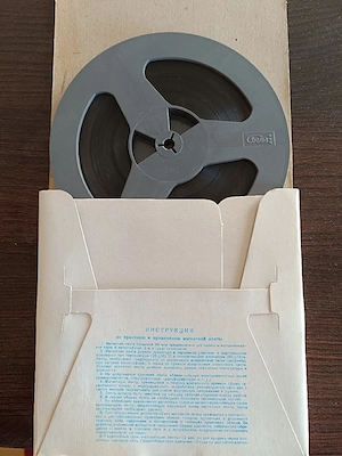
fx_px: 316
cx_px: 171
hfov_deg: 56.8
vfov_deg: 71.6
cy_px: 228
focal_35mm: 24
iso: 571
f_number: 1.88
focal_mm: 5.59
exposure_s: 1/33.3
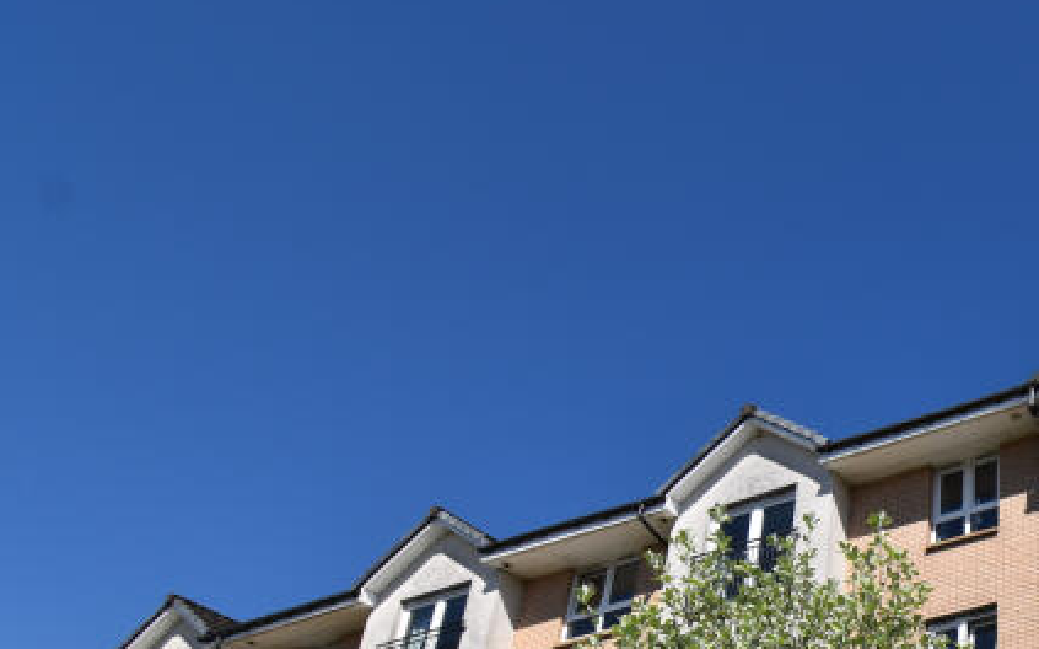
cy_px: 687
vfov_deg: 31.2
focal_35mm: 37
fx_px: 1047
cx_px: 1177
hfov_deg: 40.8
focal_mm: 10
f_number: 9
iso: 100
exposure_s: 1/320
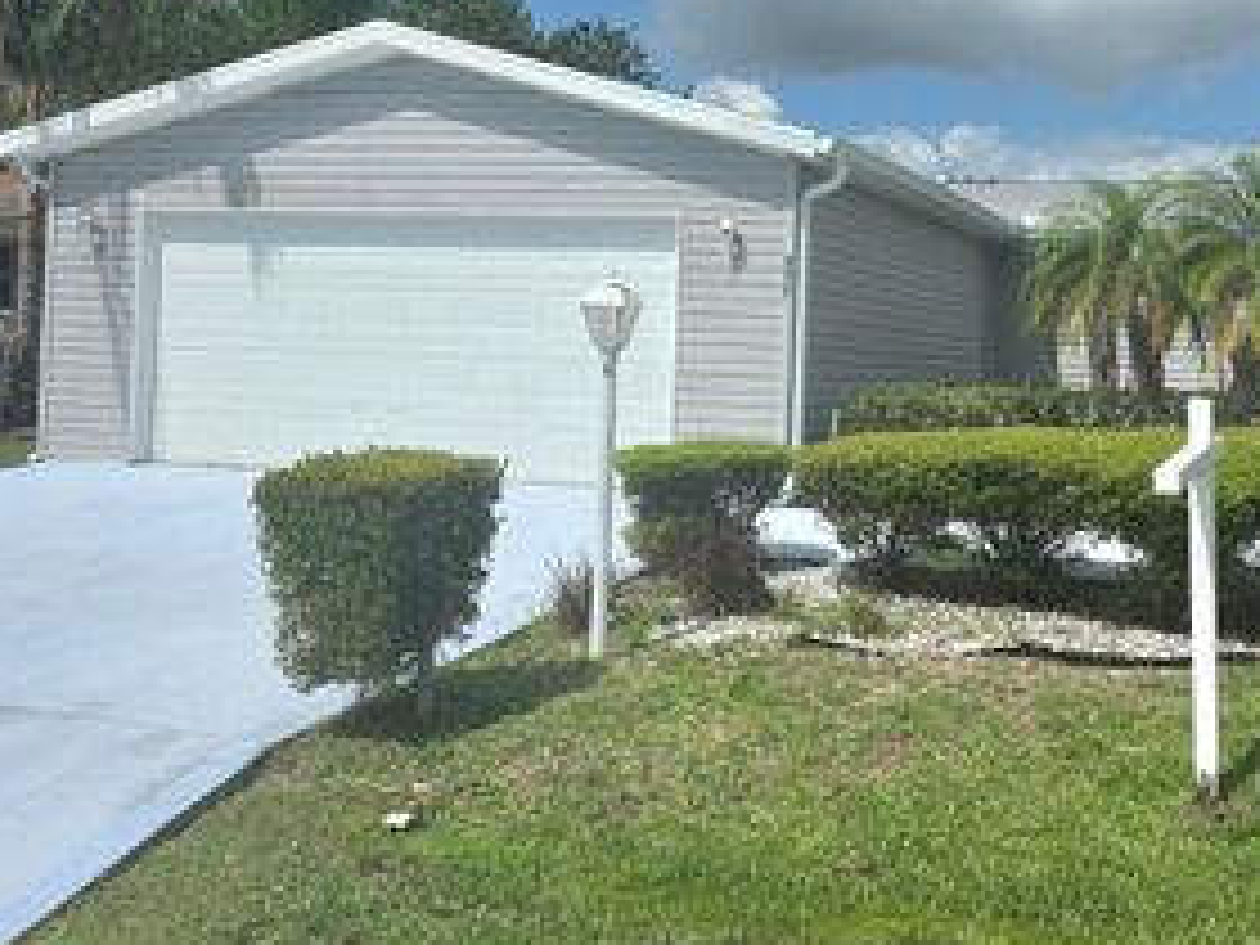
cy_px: 353
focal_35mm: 41
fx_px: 1492
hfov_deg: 44.3
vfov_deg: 34.9
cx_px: 936
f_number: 1.7
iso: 50
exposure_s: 1/10000
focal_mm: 6.3
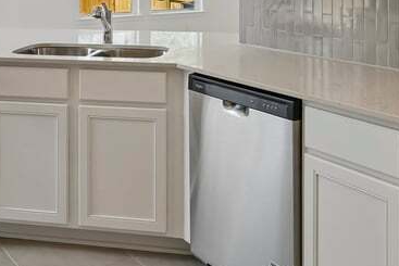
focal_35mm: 49
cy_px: -39
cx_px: 166
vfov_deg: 25.2
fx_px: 543
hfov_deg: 40.2
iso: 500
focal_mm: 15
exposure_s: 1/125
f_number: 8
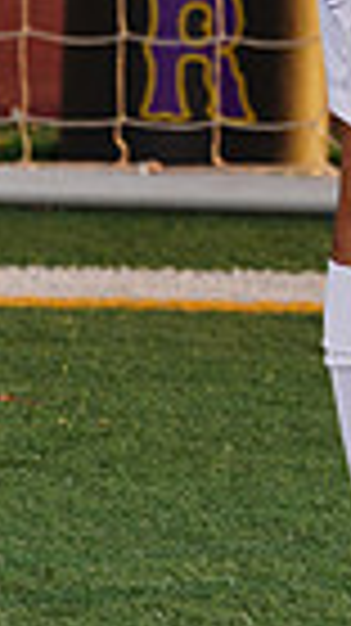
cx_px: 434
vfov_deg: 2.2
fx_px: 16328
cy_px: -212
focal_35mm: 985
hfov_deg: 1.2
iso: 100
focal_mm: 226
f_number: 8
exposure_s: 1/200
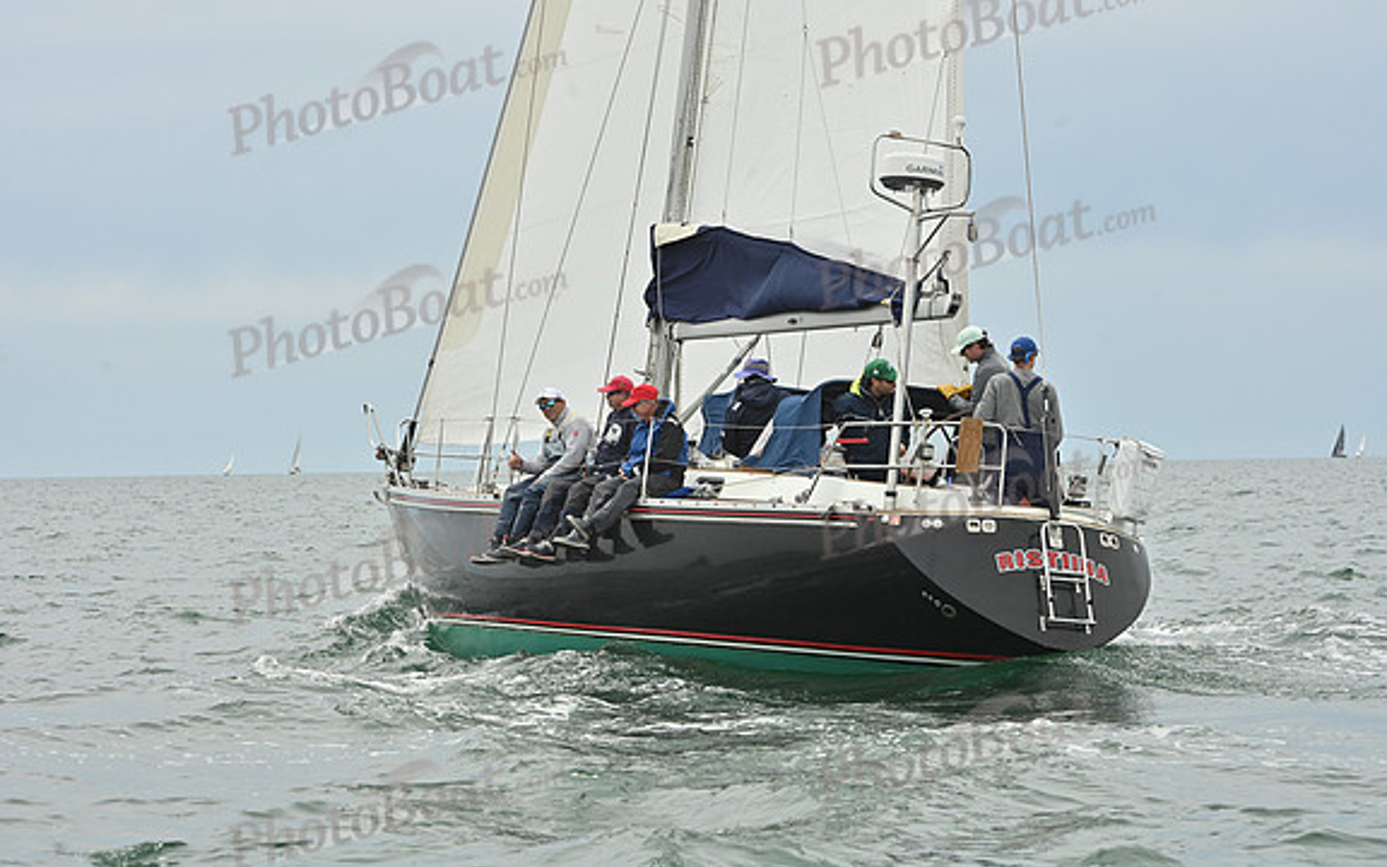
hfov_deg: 18.4
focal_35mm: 113
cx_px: 694
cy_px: 406
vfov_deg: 11.6
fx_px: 4271
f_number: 10
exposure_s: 1/800
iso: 320
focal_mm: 110
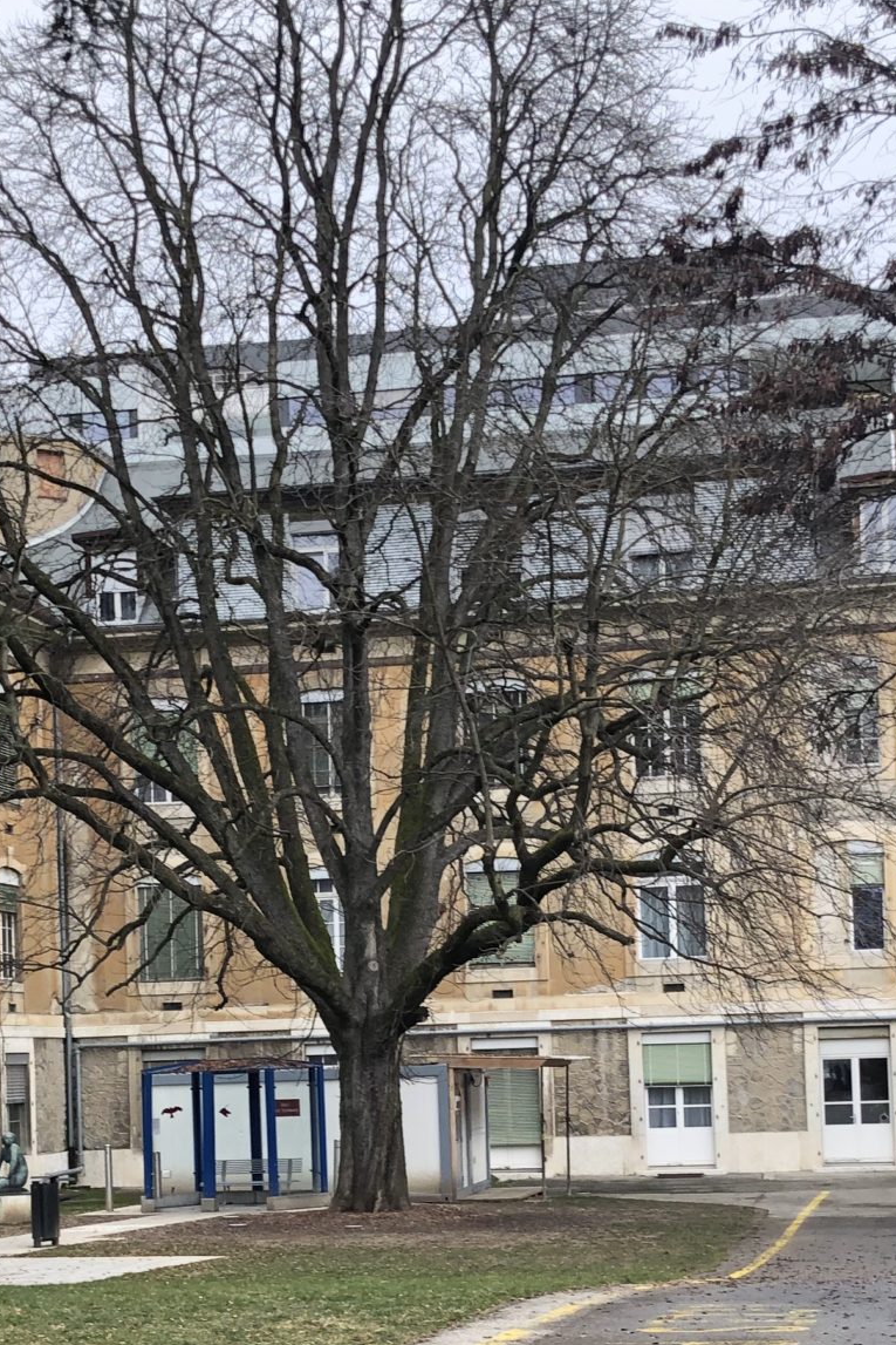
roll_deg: +1.7
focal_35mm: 65
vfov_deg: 30.4
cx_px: 404
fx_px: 2426
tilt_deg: +1.6
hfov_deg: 20.9
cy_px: 1010
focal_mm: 4
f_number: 1.8
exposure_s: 1/120
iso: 50
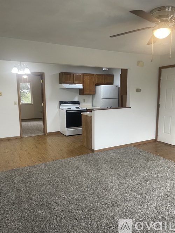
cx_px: 88
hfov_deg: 53.0
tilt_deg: -8.1
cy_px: 116
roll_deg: -0.4
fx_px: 175
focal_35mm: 26
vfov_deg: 67.3
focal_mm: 4.2
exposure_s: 1/60
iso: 100
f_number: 1.6
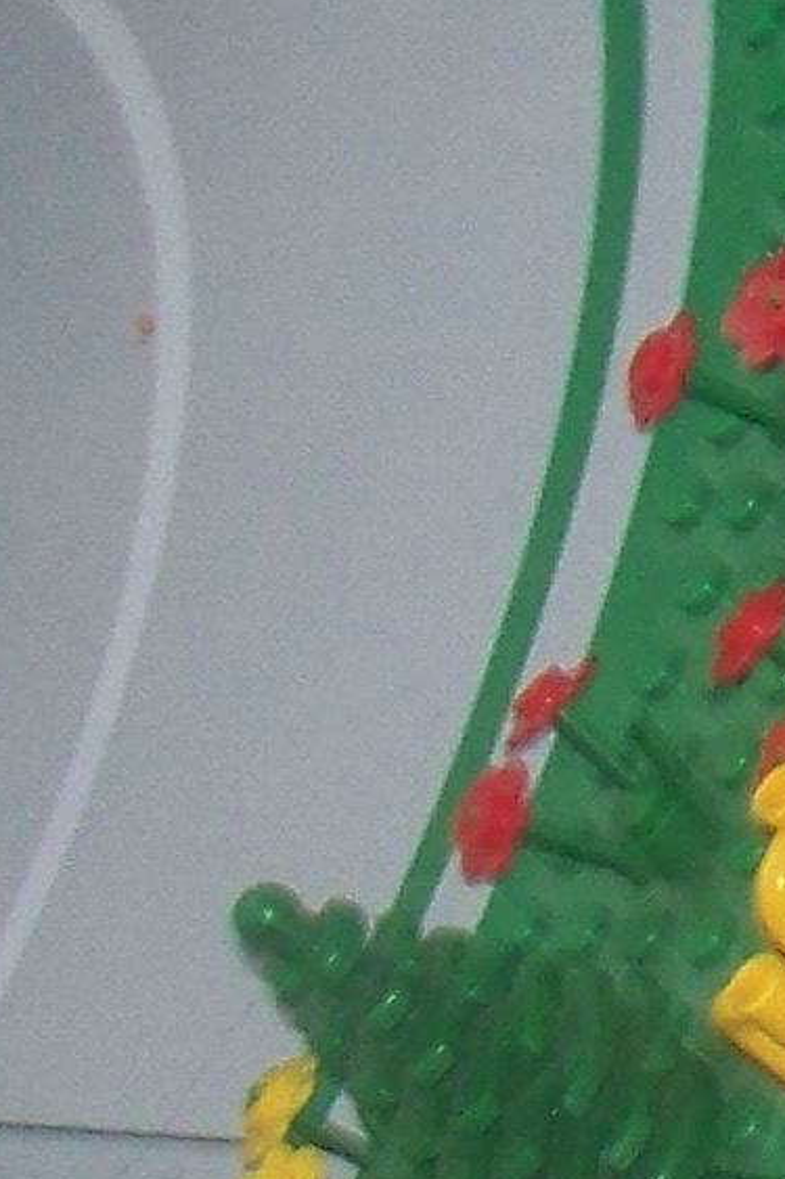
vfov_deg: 7.7
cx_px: 3793
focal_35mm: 266
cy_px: 25
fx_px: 8705
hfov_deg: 4.5
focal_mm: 7.54
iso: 200
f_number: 2.8
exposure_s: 1/30
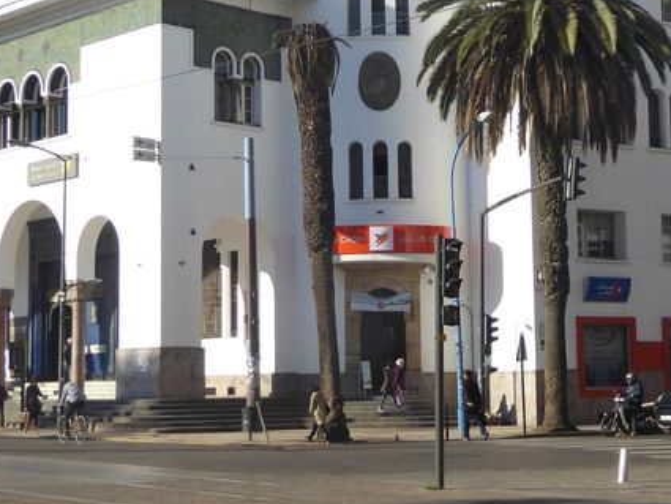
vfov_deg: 18.7
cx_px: 393
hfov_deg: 24.7
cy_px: 232
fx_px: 1532
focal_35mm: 79
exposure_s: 1/500
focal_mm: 7.2
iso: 80
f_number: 3.8
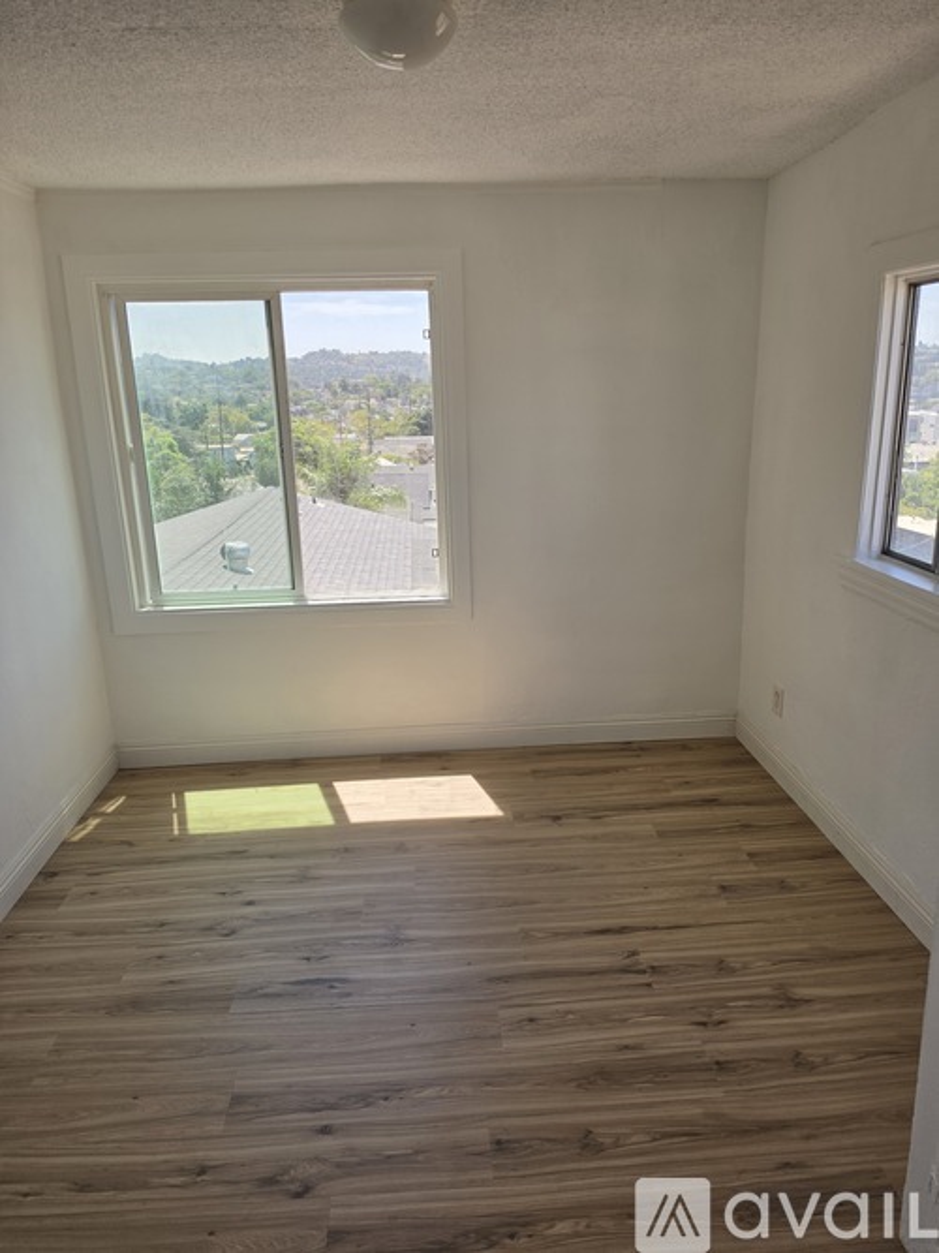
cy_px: 626
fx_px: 832
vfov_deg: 73.9
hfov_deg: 58.9
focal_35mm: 23
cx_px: 470
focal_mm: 6.5
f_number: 1.4
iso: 64
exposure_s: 1/2531
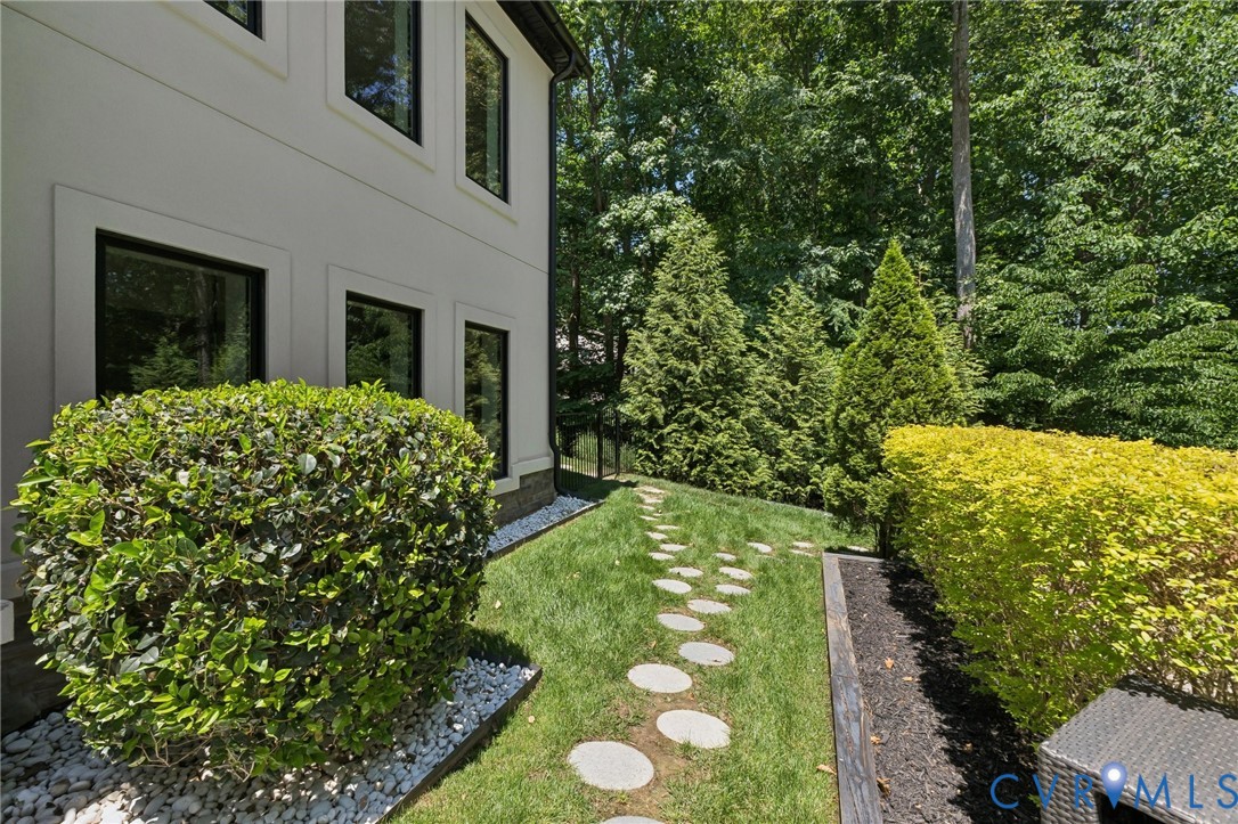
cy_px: 412
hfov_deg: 100.4
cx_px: 619
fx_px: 516
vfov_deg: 77.3
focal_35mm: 15
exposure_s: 1/200
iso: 100
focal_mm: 10
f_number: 7.1
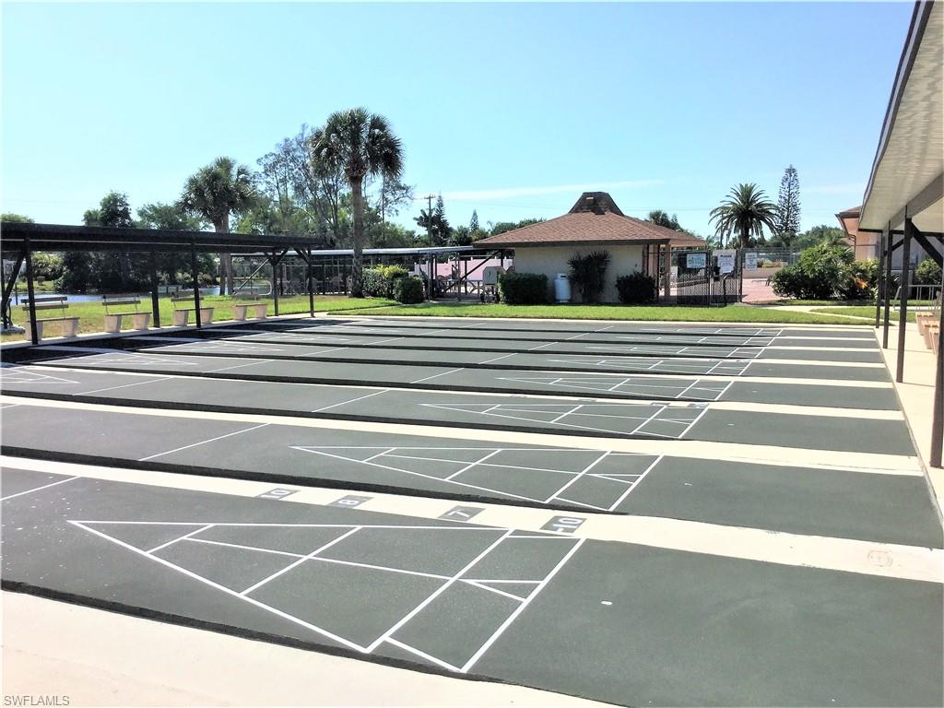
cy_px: 354
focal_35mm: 31
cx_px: 472
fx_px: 845
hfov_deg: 58.4
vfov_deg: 45.4
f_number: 2.4
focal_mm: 3.3
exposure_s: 1/1894
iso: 25
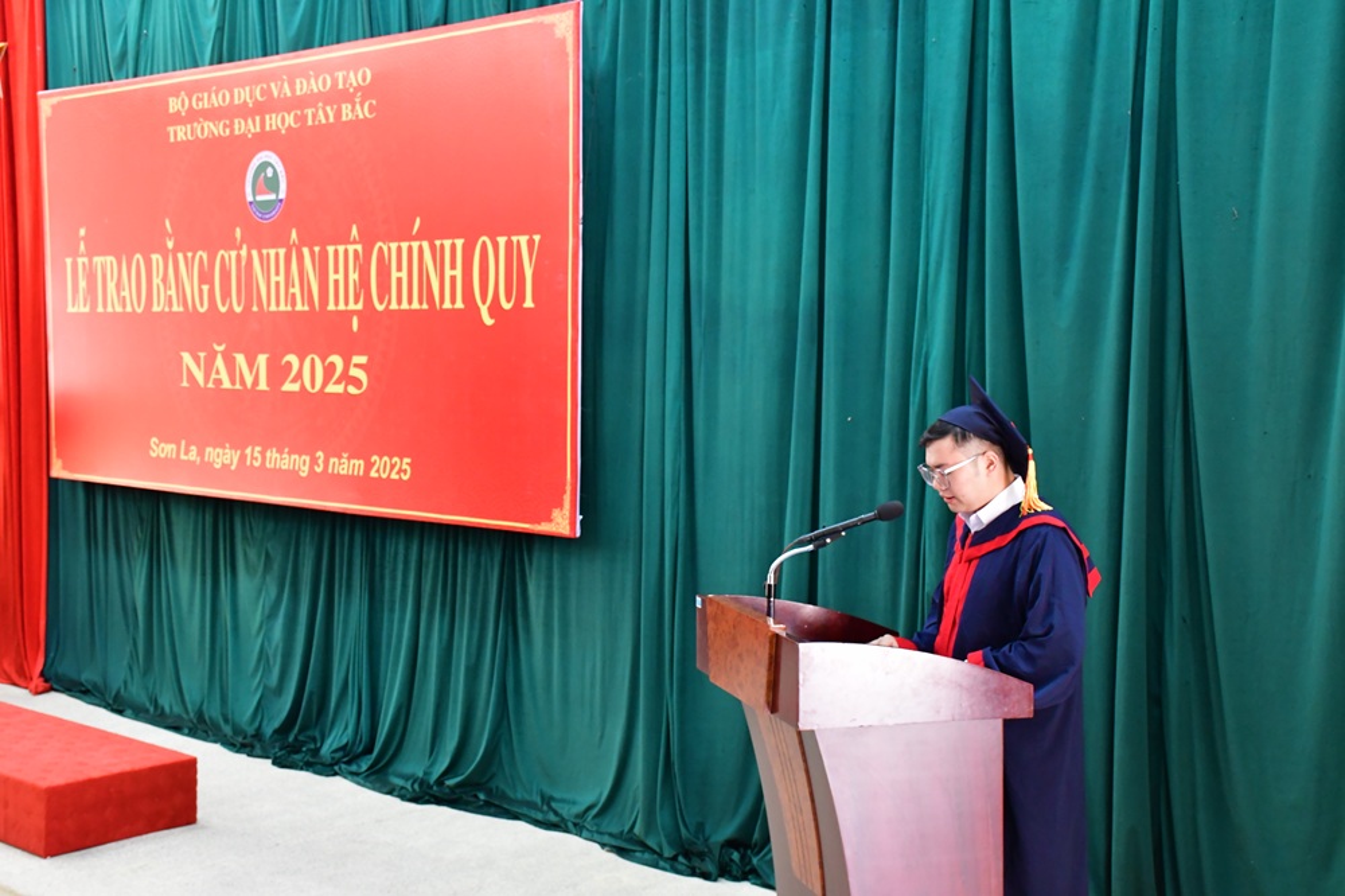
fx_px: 1793
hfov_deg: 41.1
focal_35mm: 48
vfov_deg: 28.1
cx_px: 672
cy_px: 448
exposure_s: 1/30
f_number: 7.1
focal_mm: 32
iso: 3200
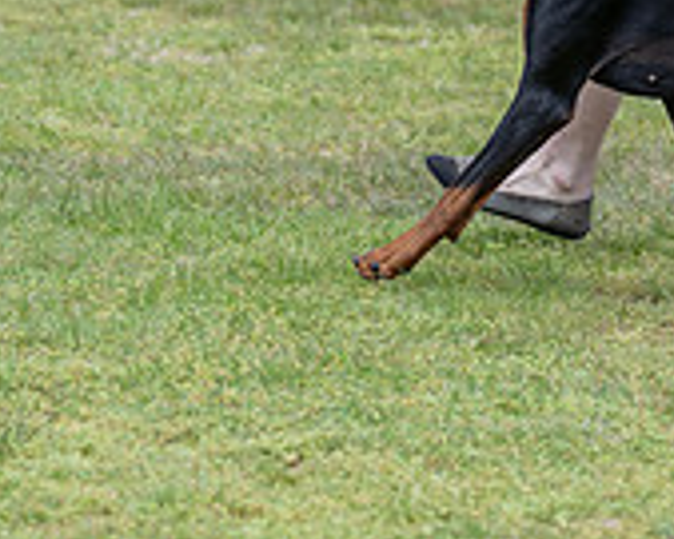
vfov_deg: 2.7
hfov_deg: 3.4
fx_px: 11523
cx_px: 418
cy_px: -349
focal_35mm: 578
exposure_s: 1/800
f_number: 3.2
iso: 100
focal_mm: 123
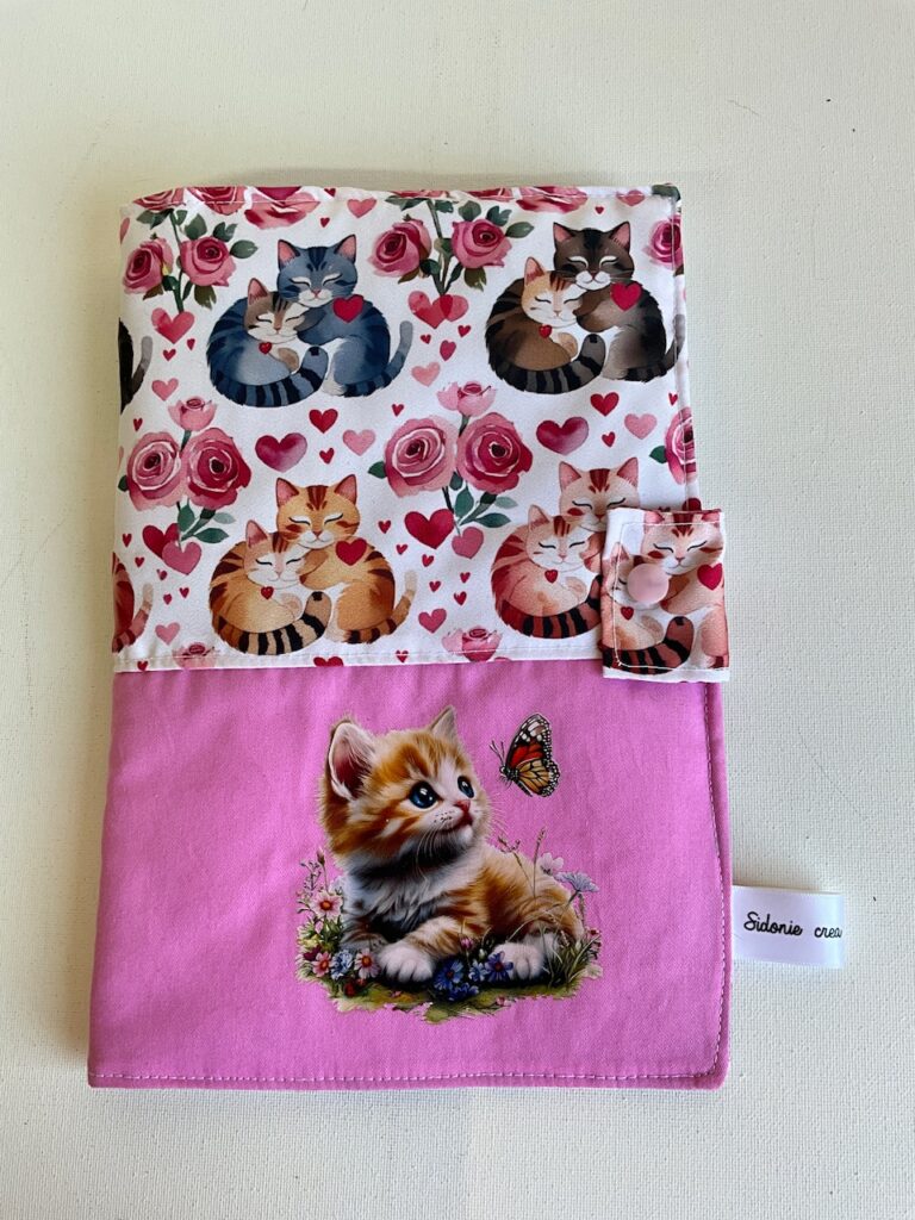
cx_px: 458
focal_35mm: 29
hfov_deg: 48.2
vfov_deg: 61.7
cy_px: 610
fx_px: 1022
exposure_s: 1/100
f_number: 1.8
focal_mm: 3
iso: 25
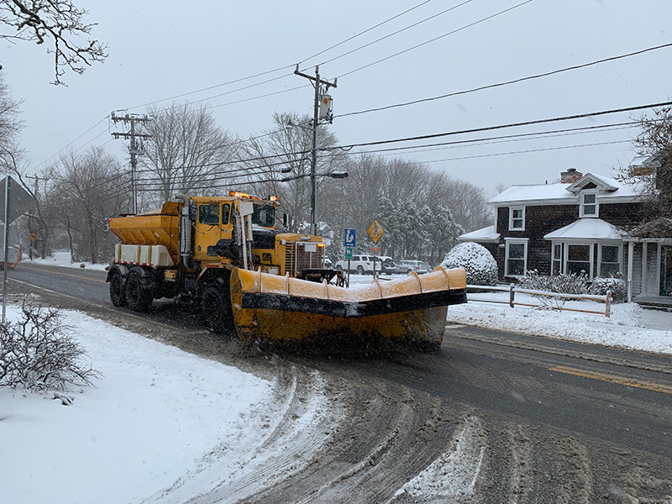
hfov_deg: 67.3
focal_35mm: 26
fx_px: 505
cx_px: 336
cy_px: 252
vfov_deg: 53.1
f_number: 1.8
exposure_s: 1/808
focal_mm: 4.25
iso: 25
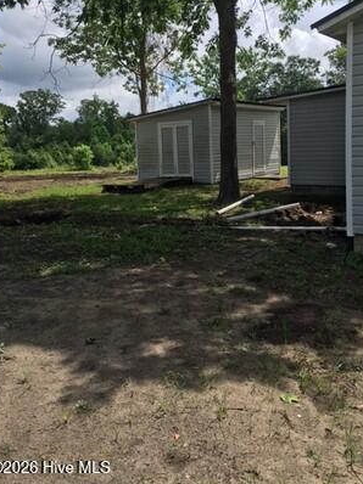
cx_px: 203
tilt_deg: -5.0
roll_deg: -0.5
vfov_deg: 52.4
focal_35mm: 35
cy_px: 202
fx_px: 490
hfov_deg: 40.6
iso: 25
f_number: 2.2
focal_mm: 4.15
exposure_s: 1/1425
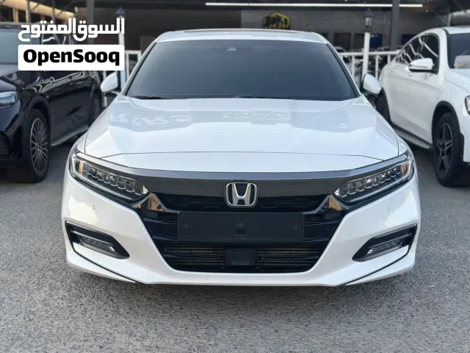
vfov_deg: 30.3
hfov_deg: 39.7
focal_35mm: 48
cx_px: 235
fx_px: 652
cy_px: 176
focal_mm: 6.86
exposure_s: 1/734
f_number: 1.78
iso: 80
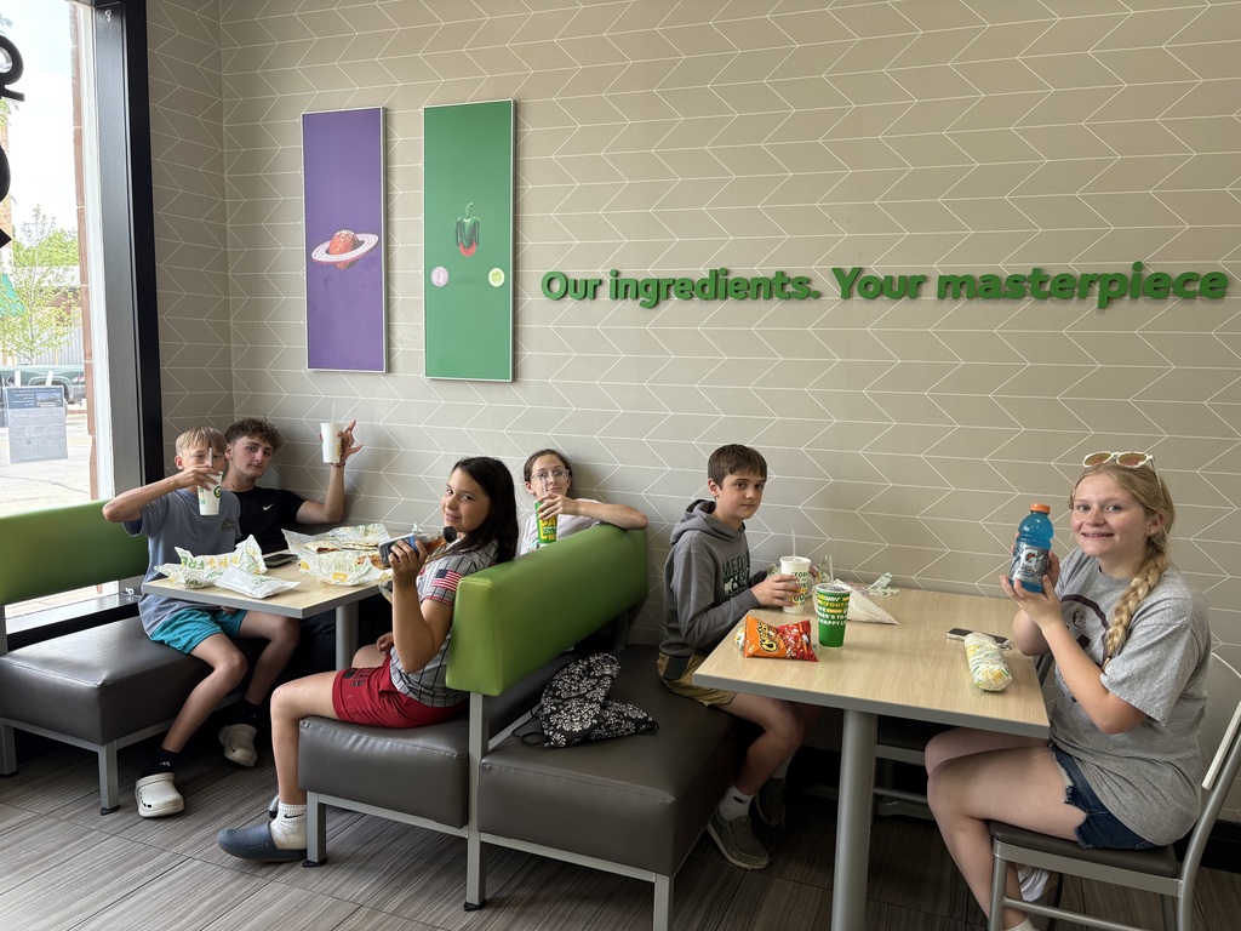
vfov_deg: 53.1
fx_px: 932
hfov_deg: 67.3
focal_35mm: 26
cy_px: 466
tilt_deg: -5.7
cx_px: 620
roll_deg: -1.5
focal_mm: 5.96
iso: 80
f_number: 1.6
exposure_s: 1/158
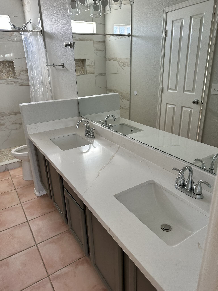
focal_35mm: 24
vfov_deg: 71.6
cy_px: 146
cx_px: 109
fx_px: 202
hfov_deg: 56.8
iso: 125
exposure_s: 1/121
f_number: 1.78
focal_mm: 6.86
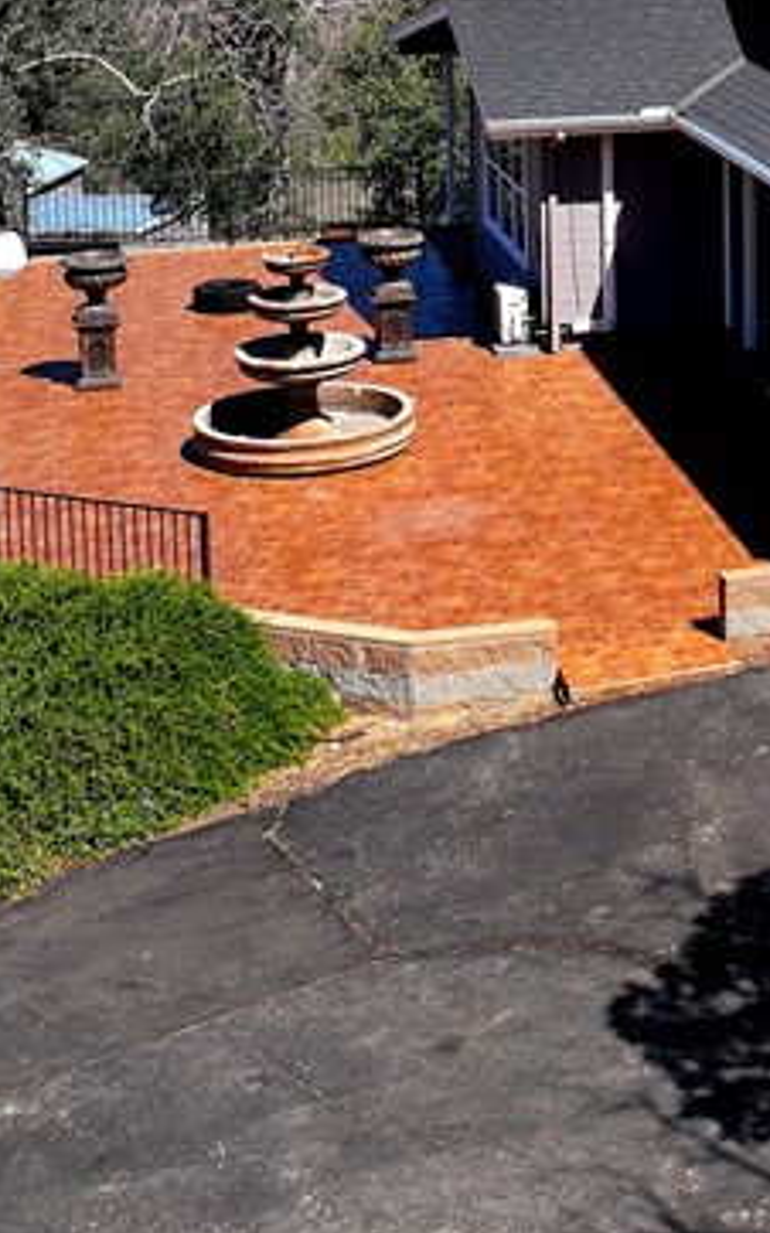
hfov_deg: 17.4
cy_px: 104
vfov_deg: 27.5
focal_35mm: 72
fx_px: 2419
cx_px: 889
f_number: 2.8
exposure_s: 1/200
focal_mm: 12.29
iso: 100
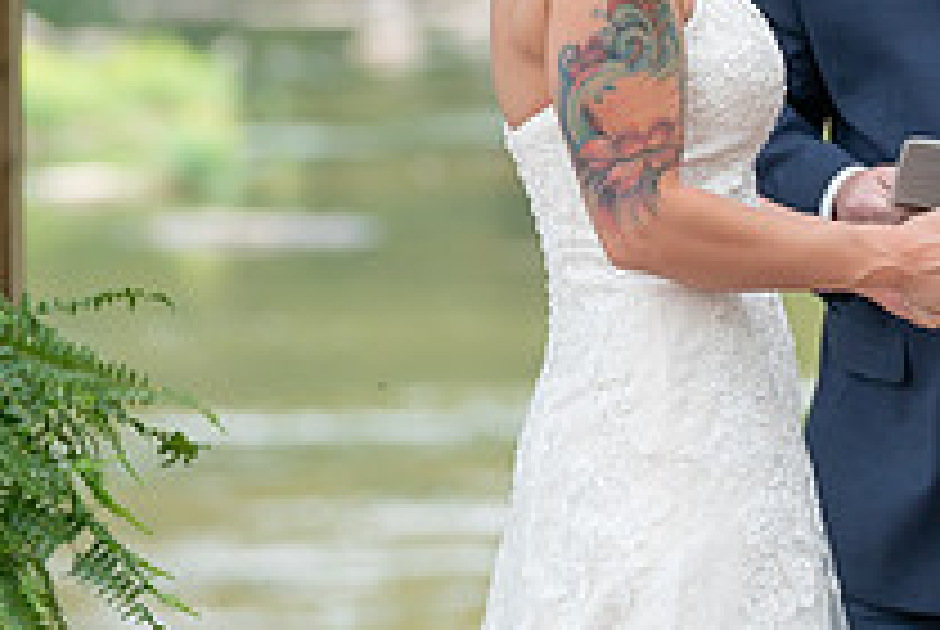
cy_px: -171
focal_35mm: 406
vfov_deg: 3.4
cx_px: 992
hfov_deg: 5.1
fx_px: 10616
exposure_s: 1/200
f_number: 4
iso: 320
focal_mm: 138
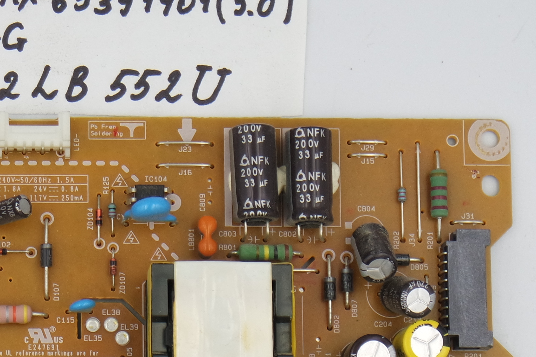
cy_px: 370
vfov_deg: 9.0
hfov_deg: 13.4
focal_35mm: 152
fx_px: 2263
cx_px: 67
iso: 200
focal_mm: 22
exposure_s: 1/125
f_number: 5
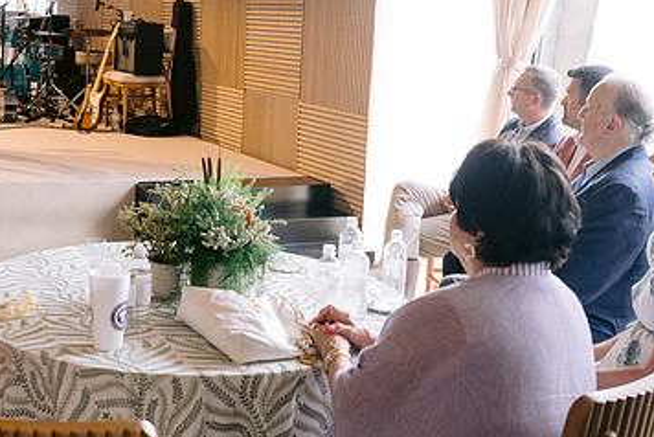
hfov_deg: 34.7
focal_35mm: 57
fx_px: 1036
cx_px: 220
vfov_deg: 23.7
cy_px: 146
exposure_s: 1/60
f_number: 5.6
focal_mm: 35
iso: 1250
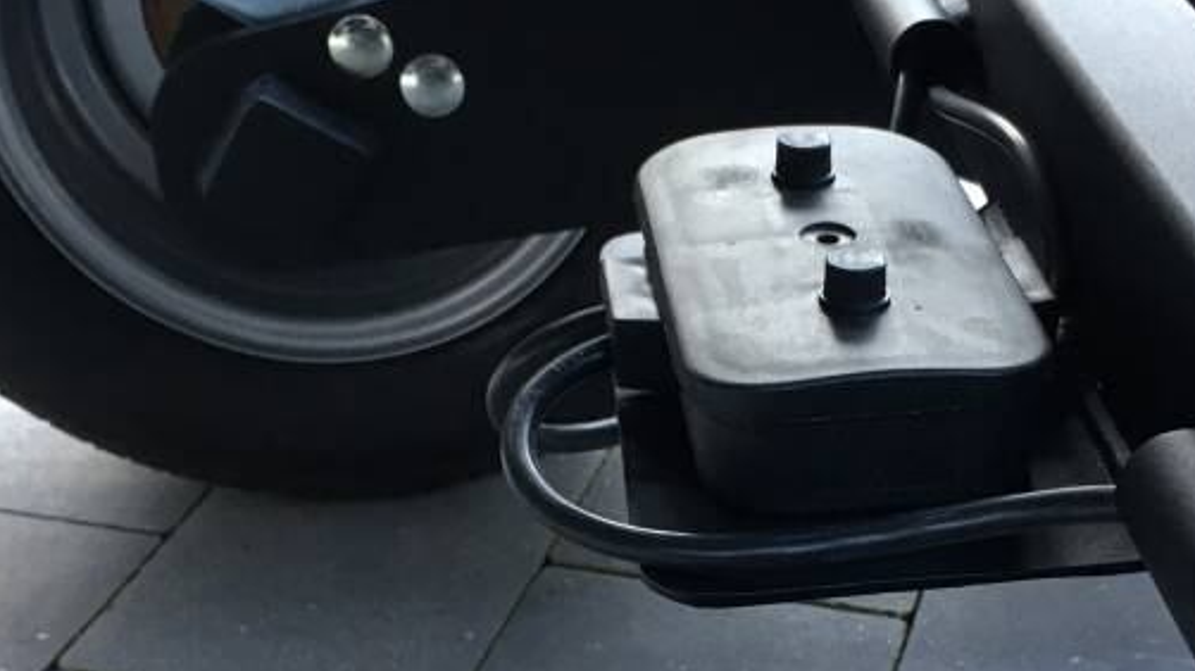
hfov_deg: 33.1
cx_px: 783
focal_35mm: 63
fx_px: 1996
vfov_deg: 18.7
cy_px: 619
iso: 64
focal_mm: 4.15
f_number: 2.2
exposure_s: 1/30
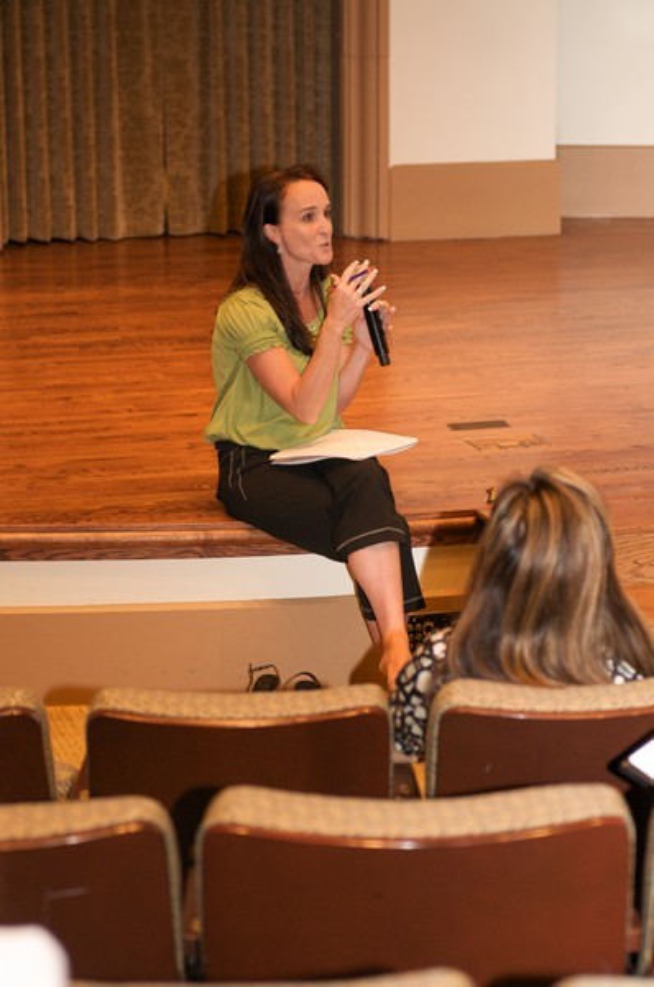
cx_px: 327
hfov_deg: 13.0
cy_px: 494
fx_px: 2871
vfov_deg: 19.5
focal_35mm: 105
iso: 800
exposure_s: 1/125
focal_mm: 70
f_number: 2.8
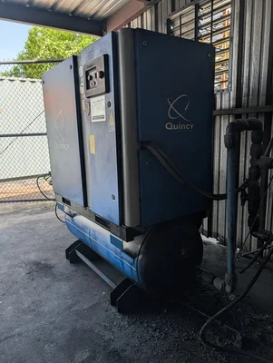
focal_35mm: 24
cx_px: 136
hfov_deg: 56.9
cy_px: 182
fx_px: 252
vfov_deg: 71.5
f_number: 1.68
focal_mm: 6.9
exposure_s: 1/294
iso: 14
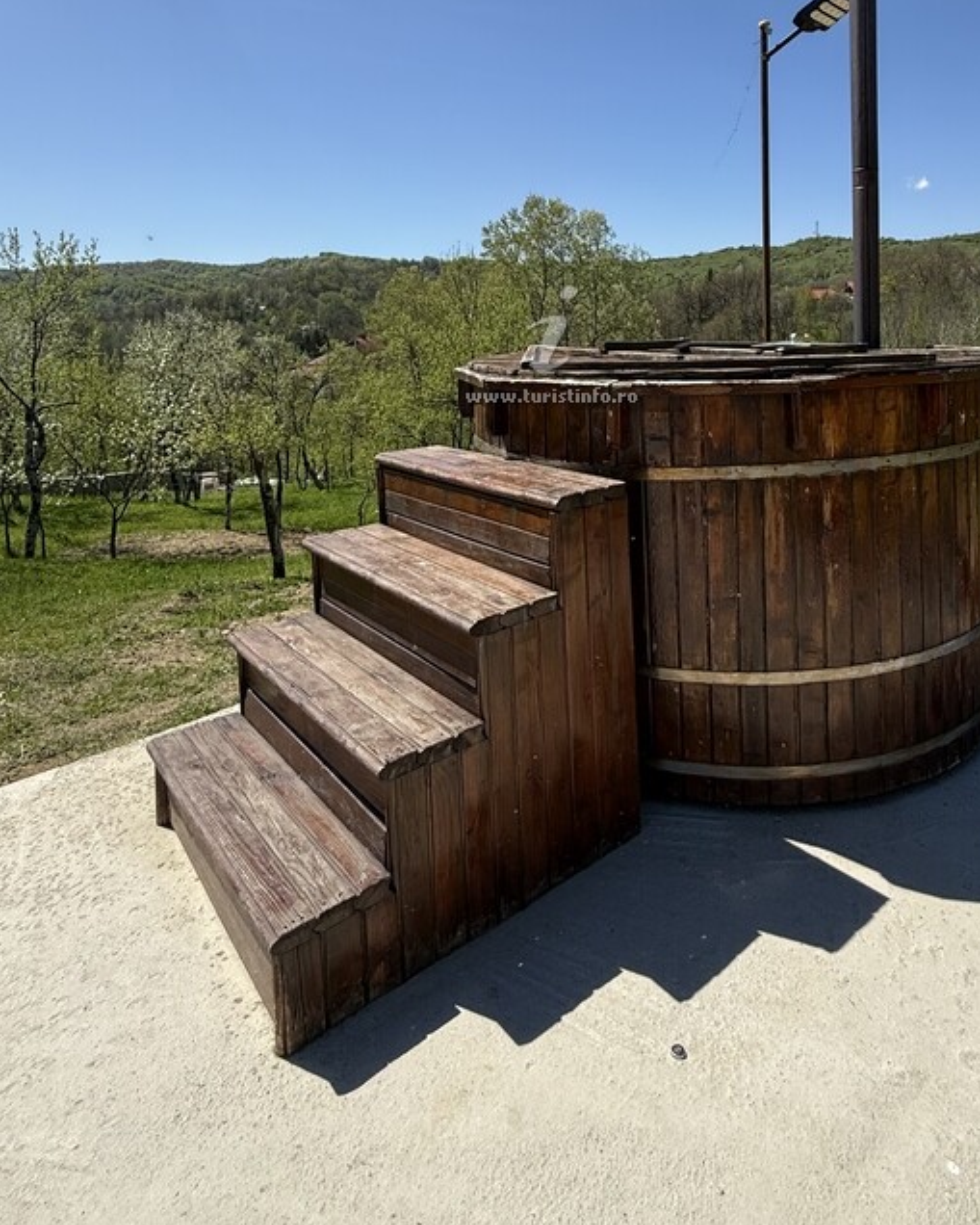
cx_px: 574
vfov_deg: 71.7
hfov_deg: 62.7
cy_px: 364
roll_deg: +0.5
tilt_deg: -2.3
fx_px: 797
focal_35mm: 22
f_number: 2.2
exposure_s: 1/1656
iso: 50
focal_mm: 2.22
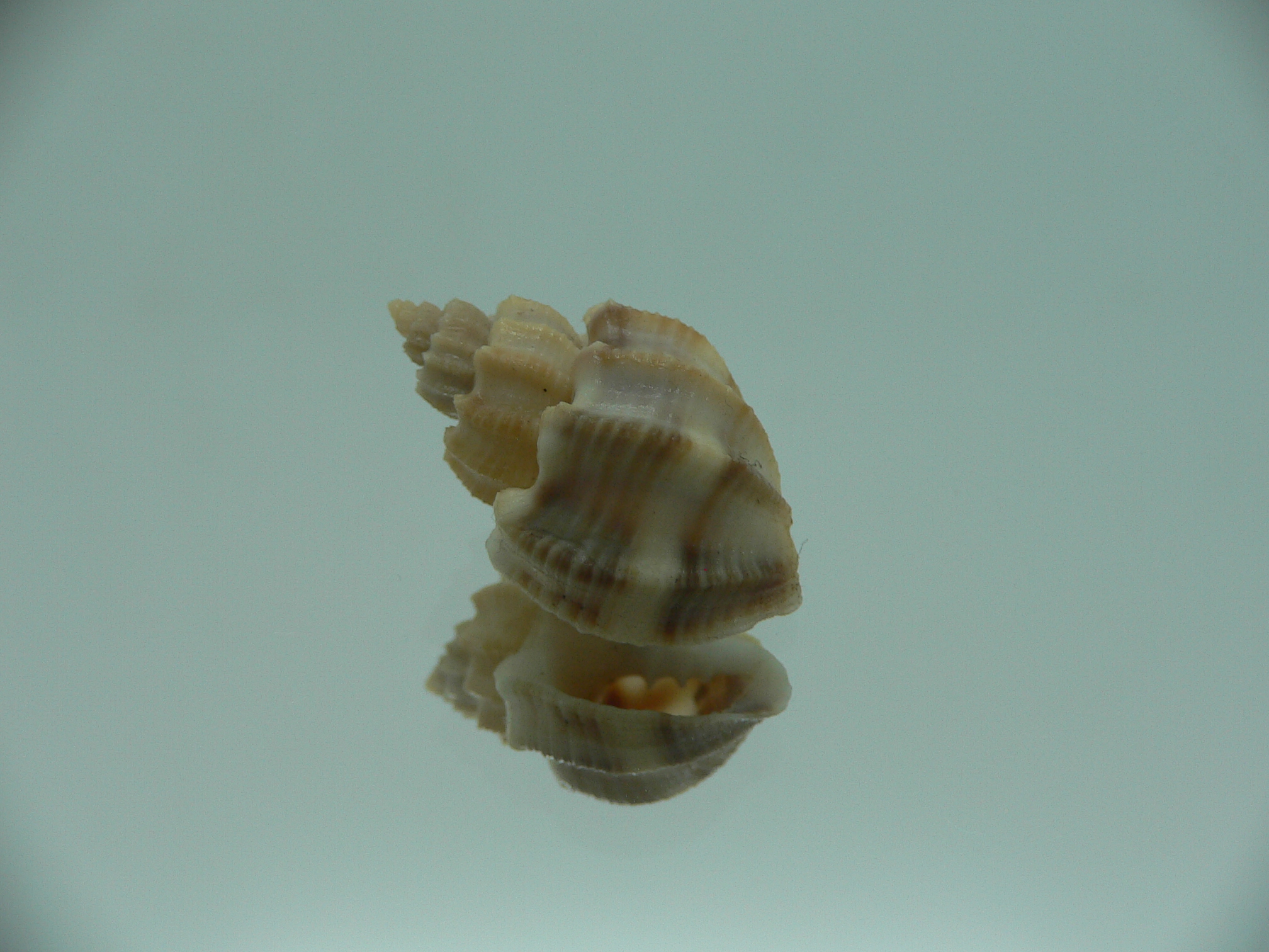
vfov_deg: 40.7
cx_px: 634
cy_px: 476
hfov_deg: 52.6
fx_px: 1283
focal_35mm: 35
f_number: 2.8
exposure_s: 1/60
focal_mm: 4.6
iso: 80
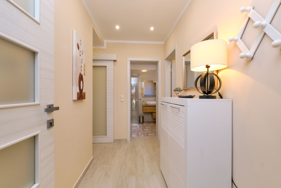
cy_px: 94
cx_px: 140
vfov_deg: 77.3
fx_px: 117
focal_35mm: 15
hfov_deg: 100.4
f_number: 9
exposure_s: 1/15
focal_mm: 10
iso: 320
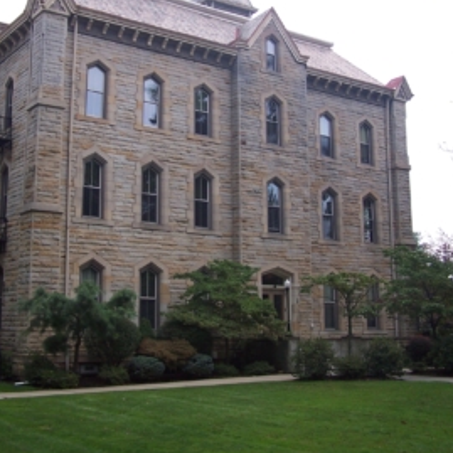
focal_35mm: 50
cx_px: 204
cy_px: 179
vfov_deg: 33.9
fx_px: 740
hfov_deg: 34.0
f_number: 2.8
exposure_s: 1/500
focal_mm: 6.3
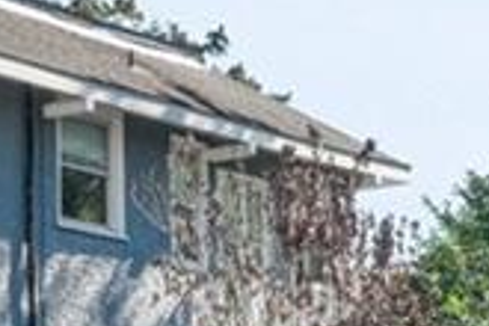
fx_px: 2024
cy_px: 332
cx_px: 62
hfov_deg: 13.7
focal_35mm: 149
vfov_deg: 9.1
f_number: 10
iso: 400
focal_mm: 15.7
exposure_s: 1/105
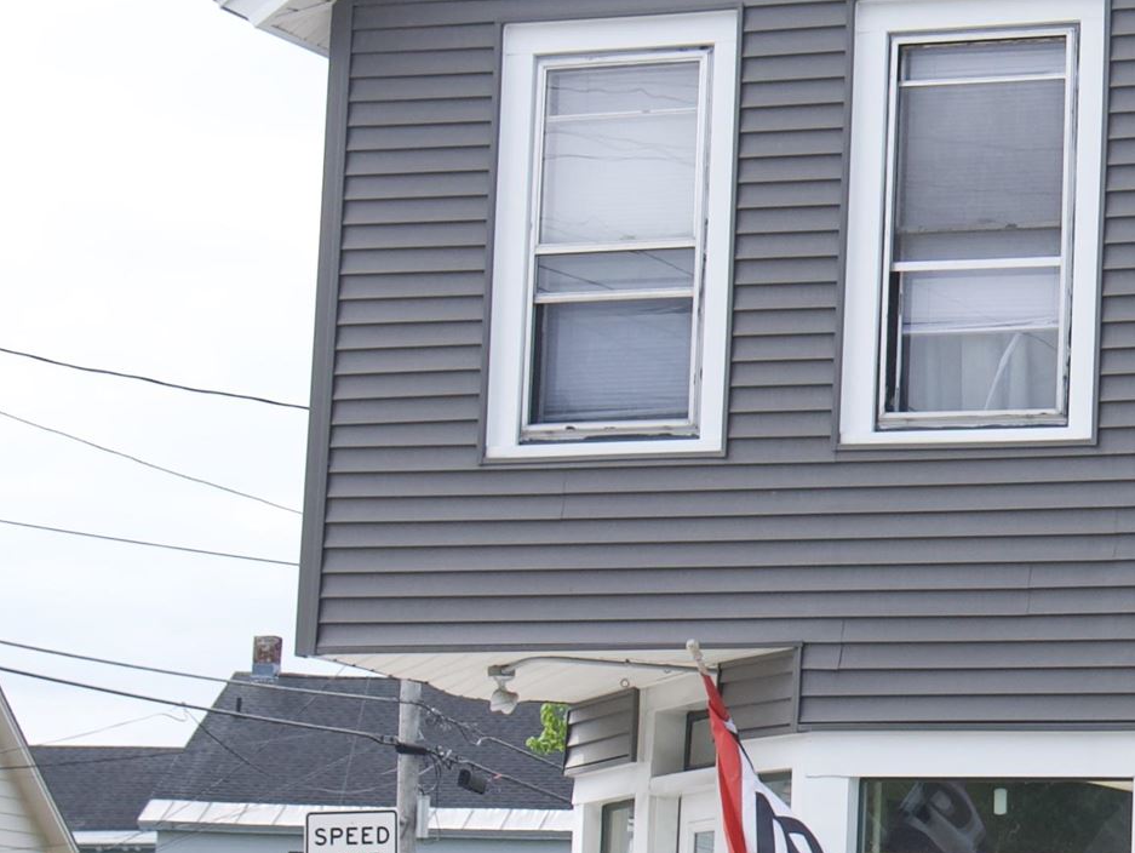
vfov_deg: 11.3
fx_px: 4298
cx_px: 1391
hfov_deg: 14.5
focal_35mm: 131
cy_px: 521
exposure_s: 1/500
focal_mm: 20
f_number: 5
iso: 200
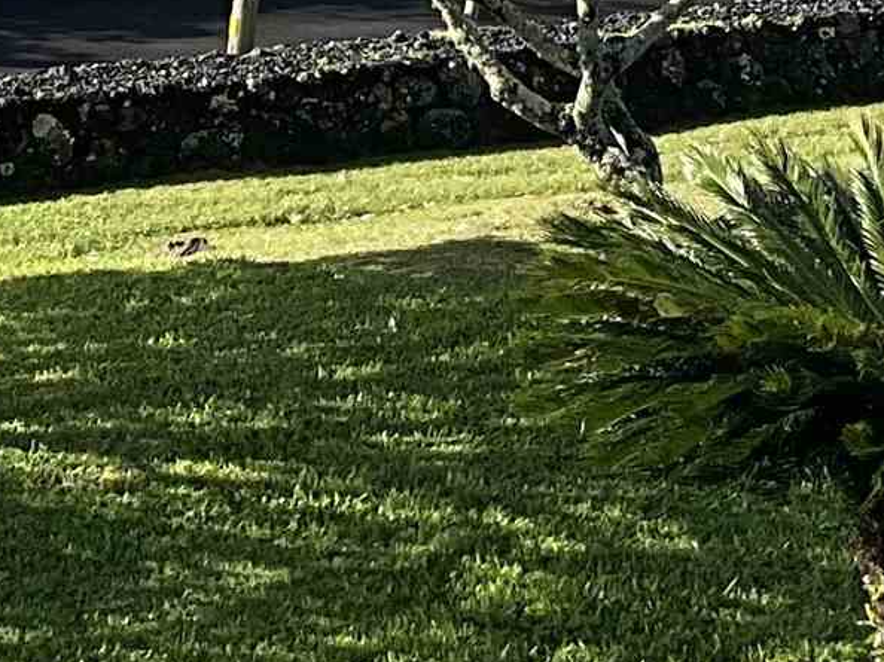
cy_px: -724
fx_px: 3829
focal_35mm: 150
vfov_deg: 9.2
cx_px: 360
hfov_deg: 13.2
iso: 25
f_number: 1.8
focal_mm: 3
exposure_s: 1/1626
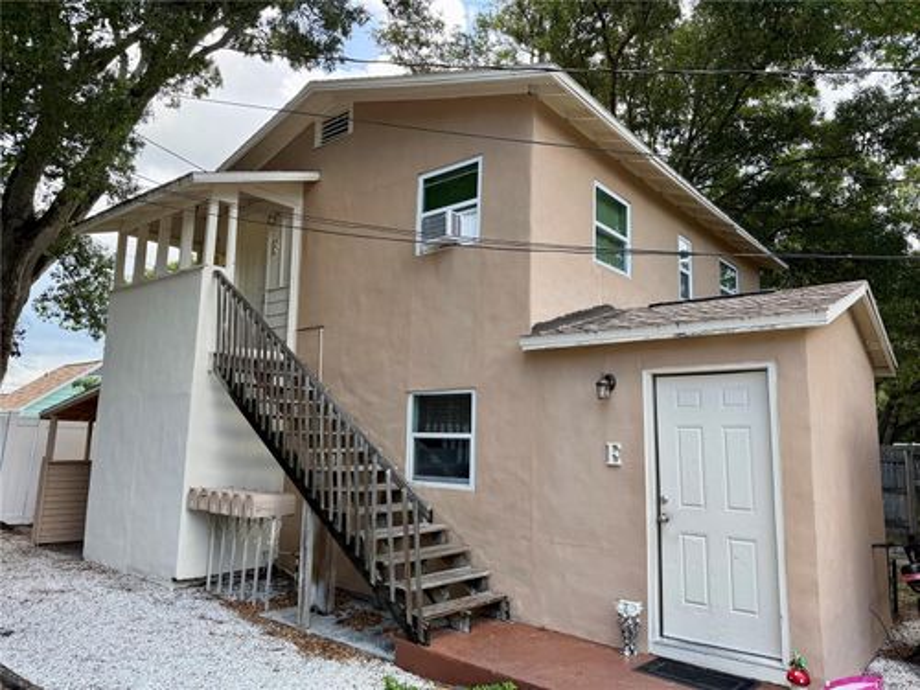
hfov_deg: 71.6
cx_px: 460
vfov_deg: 56.8
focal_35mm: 24
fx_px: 638
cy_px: 345
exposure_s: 1/805
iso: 100
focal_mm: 6.76
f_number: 1.78
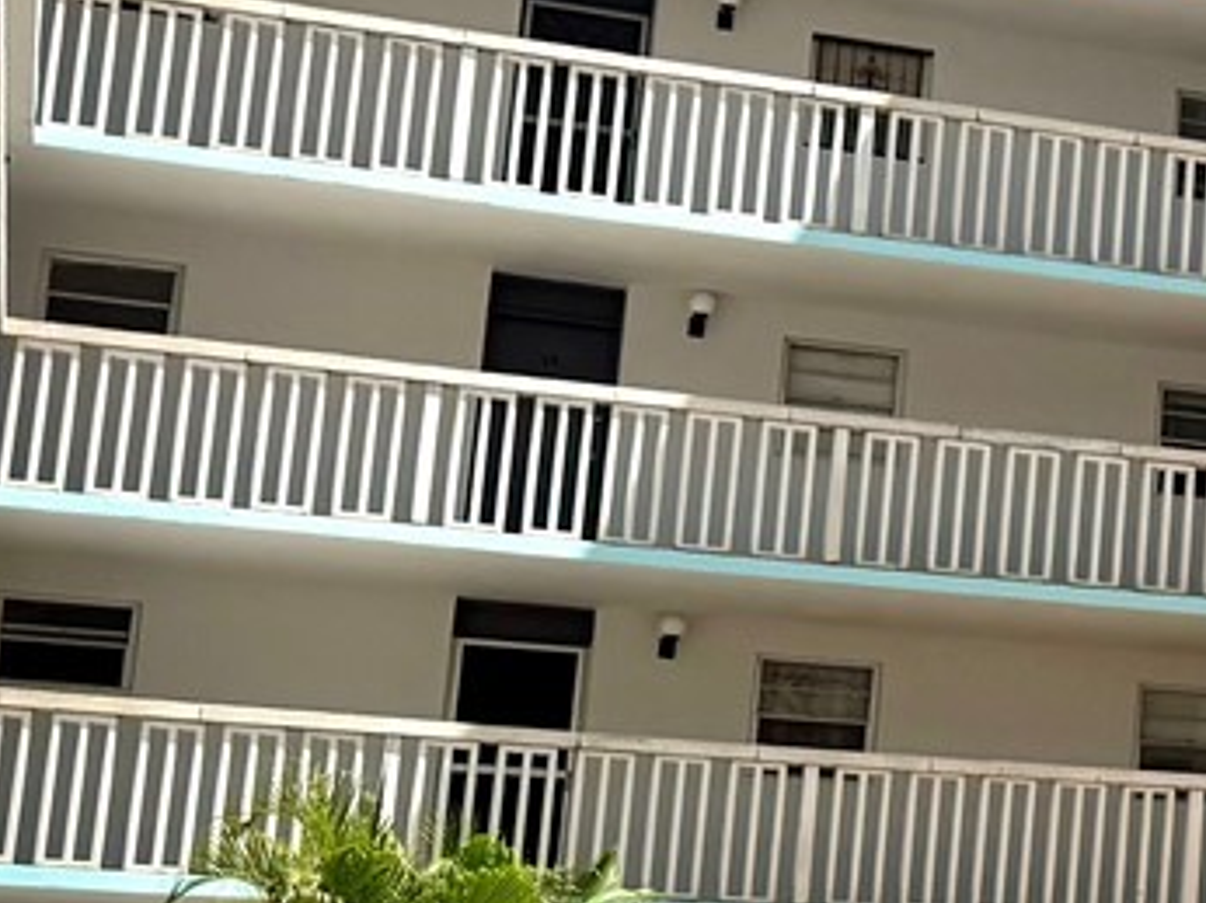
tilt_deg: +16.2
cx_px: 2297
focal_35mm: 111
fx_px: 3864
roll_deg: +0.1
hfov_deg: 15.0
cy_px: 432
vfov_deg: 13.3
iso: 80
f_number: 1.78
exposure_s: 1/4975
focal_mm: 6.76
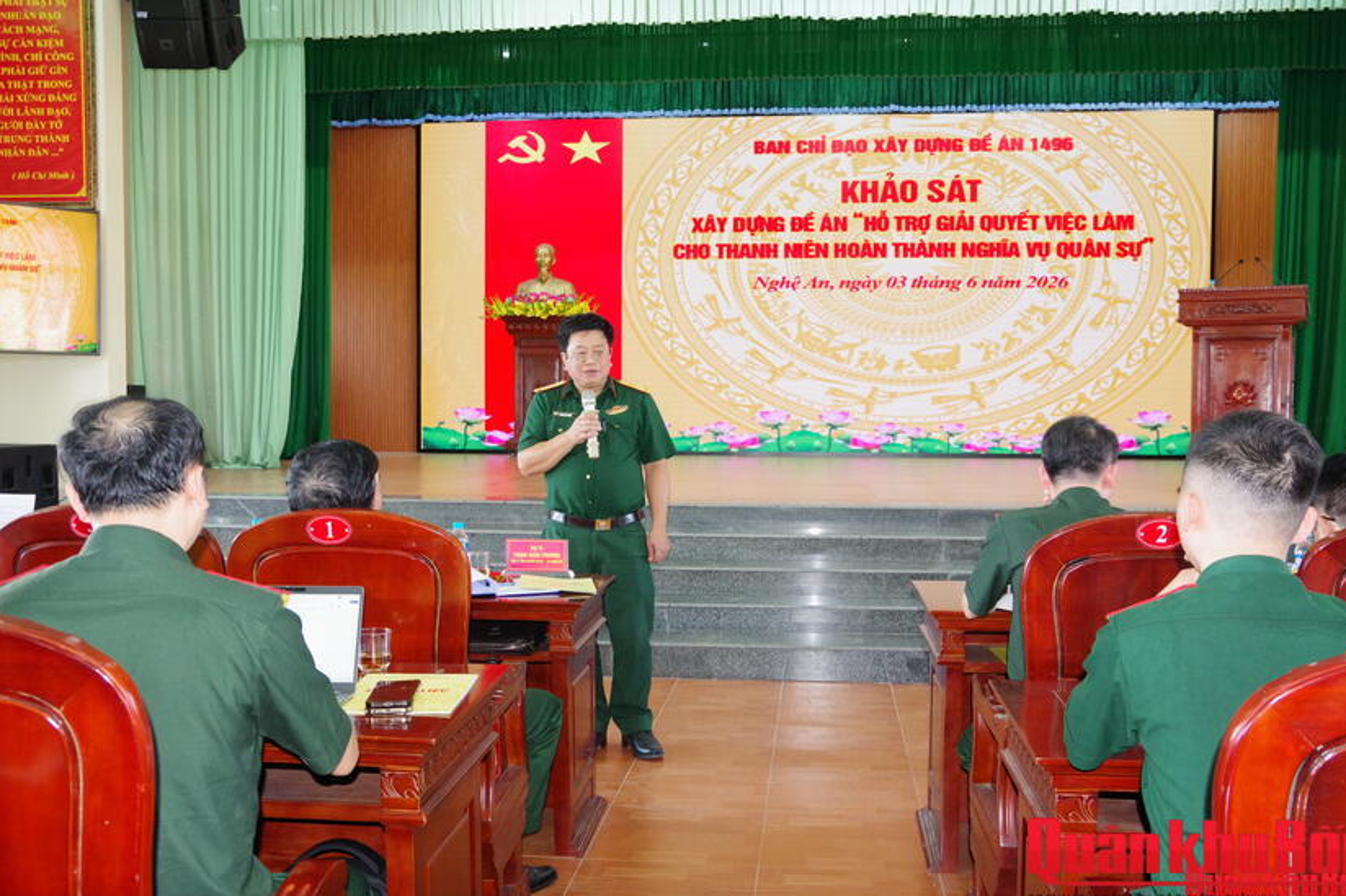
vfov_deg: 41.1
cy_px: 461
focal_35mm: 32
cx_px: 680
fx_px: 1196
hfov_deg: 58.7
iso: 1600
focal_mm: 21
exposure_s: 1/50
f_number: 7.1
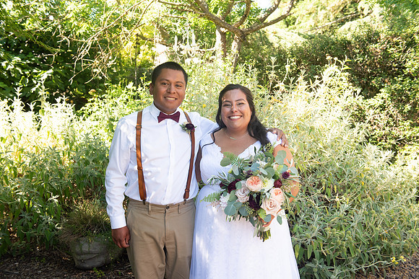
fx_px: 442
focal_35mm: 38
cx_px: 210
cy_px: 140
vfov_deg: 35.1
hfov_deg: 50.7
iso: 640
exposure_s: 1/320
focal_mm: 38
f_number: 4.5
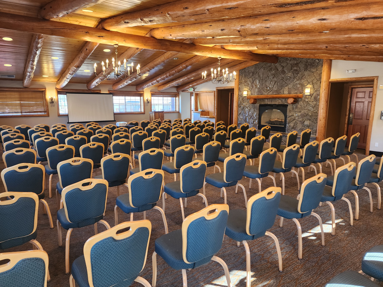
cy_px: 144
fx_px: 254
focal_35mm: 23
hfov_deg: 73.9
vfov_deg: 58.9
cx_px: 192
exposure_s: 1/120
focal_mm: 6.4
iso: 250
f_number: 1.8
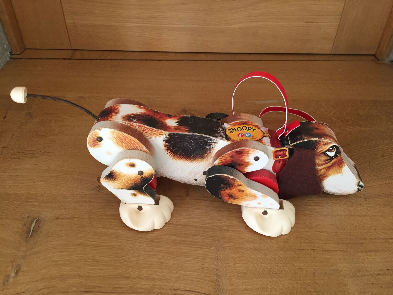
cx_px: 196
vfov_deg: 48.2
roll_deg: -0.2
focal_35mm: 29
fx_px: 329
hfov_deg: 61.7
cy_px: 148
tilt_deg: -40.6
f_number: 2.2
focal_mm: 4.15
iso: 125
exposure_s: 1/33
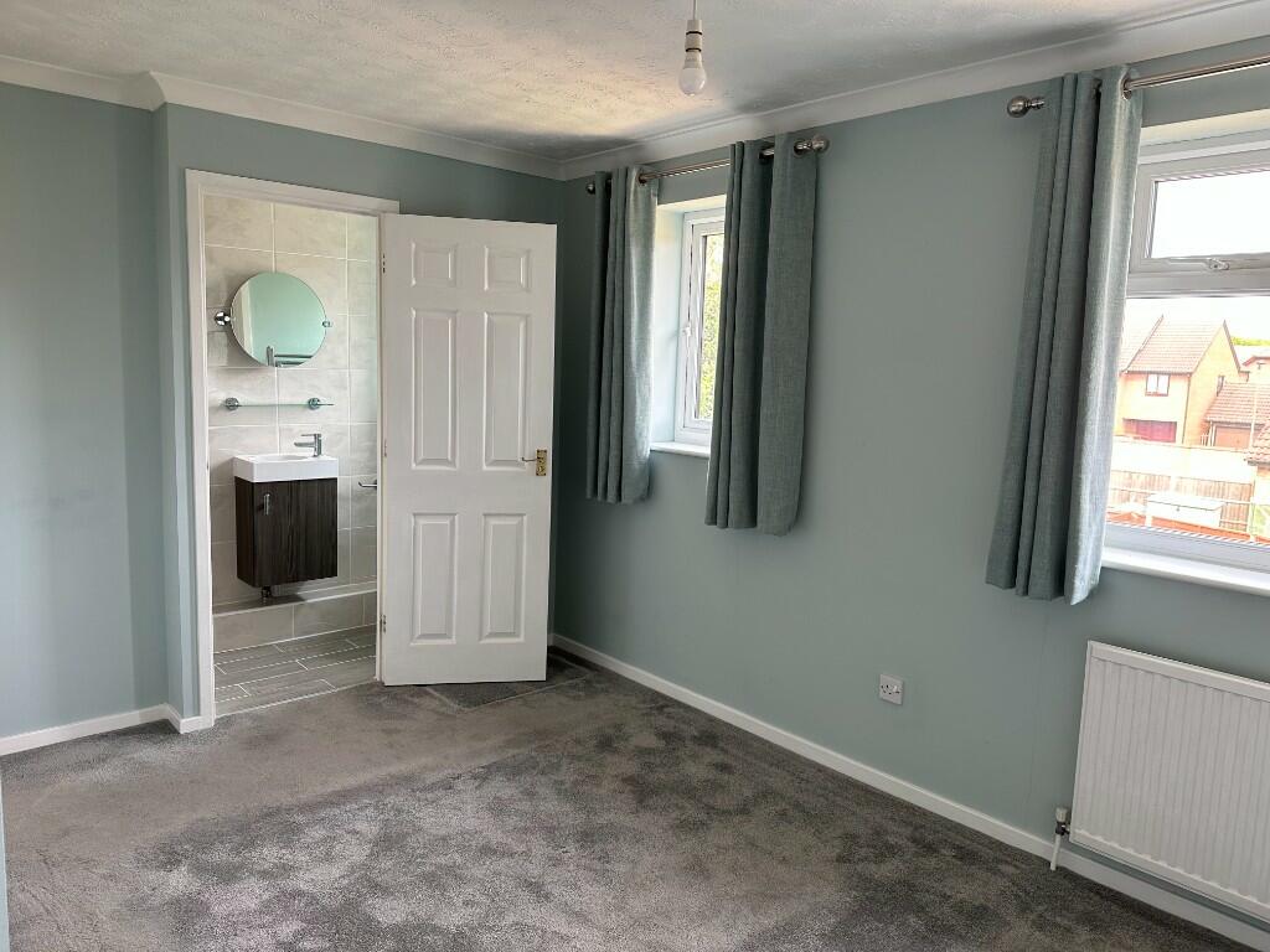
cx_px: 635
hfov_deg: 71.6
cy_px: 476
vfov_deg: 56.8
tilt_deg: -7.6
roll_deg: -2.0
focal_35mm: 24
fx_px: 881
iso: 125
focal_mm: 6.86
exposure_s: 1/121
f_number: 1.78
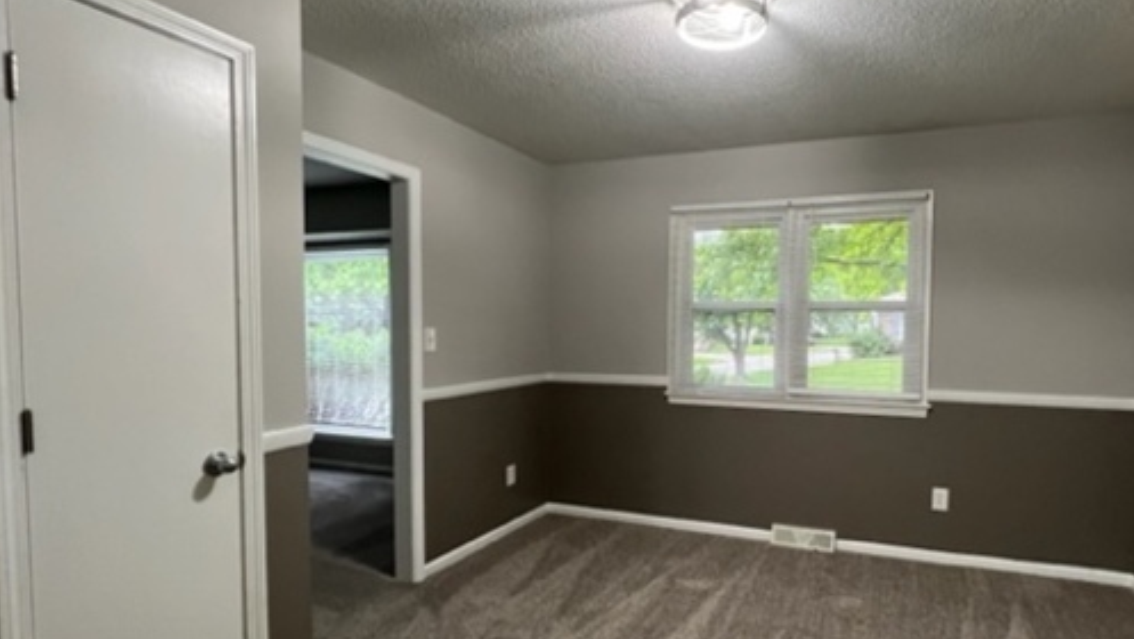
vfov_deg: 58.2
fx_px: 572
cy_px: 363
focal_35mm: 19
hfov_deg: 88.5
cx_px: 677
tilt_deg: -2.9
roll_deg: -0.4
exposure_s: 1/60
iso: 400
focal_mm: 1.57
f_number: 1.8
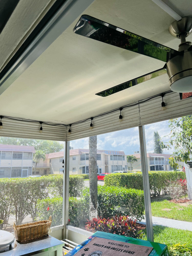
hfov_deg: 53.1
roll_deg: +3.7
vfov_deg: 67.3
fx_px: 192
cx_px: 96
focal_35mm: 26
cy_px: 128
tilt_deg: +13.6
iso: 50
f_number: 1.5
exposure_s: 1/1048
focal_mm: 5.7
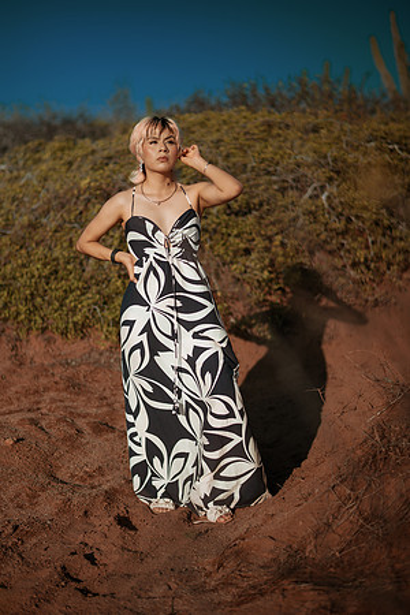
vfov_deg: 34.5
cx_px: 205
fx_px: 991
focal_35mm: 58
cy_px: 308
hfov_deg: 23.4
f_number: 1.4
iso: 50
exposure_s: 1/8000
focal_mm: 58
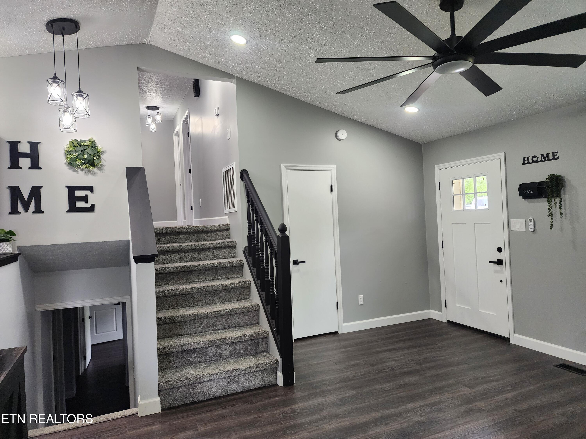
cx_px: 293
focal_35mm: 23
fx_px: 389
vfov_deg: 58.9
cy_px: 220
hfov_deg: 73.9
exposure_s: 1/120
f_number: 1.8
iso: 250
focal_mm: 6.4
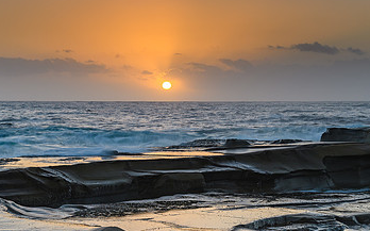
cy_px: 156
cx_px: 175
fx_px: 887
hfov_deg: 23.6
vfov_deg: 14.8
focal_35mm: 88
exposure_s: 1/3
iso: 50
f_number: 5
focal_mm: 34
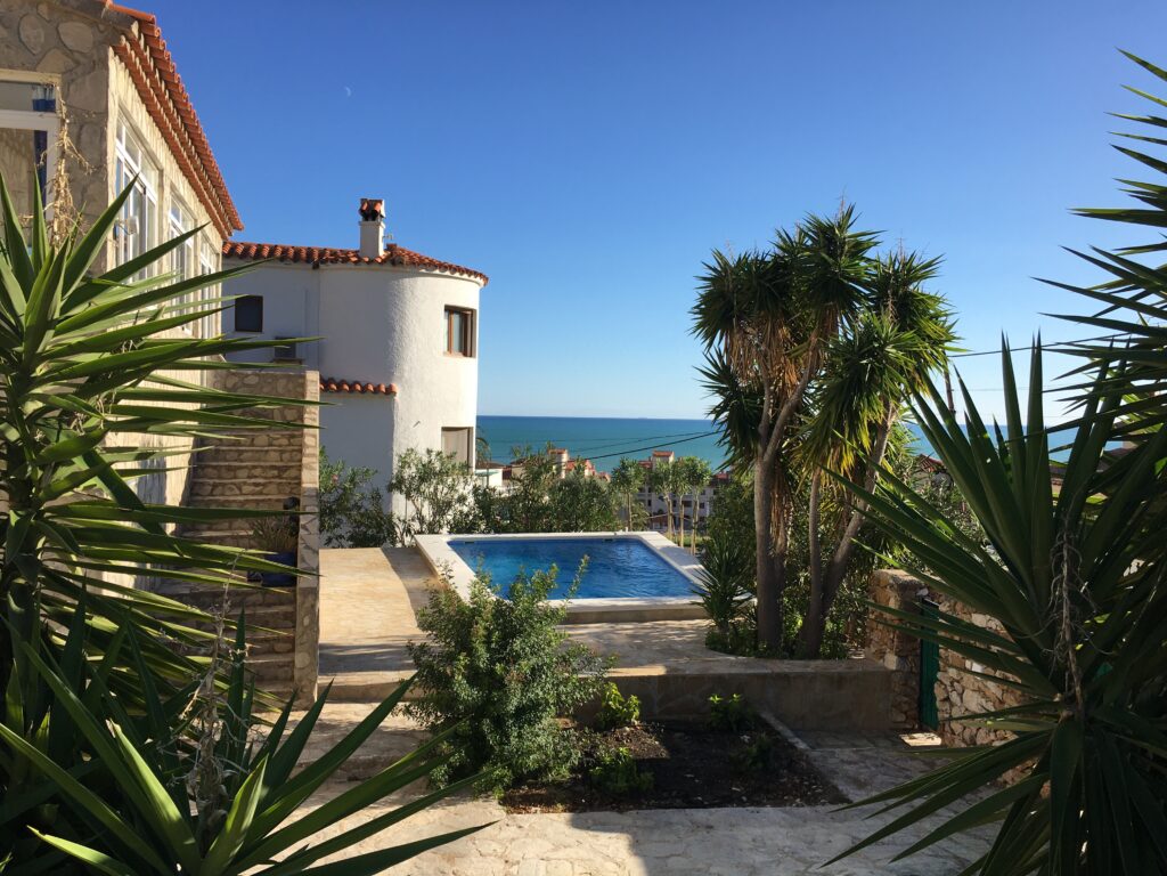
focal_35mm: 29
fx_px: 978
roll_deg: -0.8
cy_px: 438
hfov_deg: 61.7
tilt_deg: -0.1
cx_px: 584
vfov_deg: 48.2
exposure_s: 1/1326
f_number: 2.2
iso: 25
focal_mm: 4.15
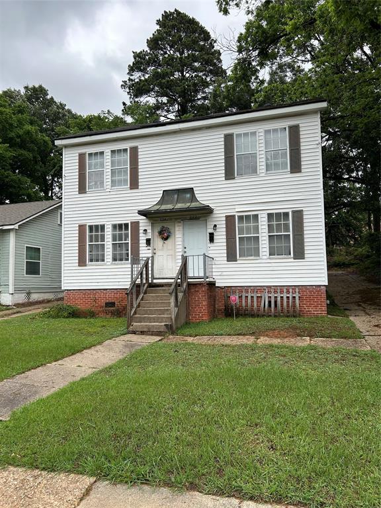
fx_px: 382
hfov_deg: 53.1
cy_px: 254
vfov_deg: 67.3
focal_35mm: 26
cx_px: 190
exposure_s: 1/1361
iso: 50
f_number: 1.5
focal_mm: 5.7
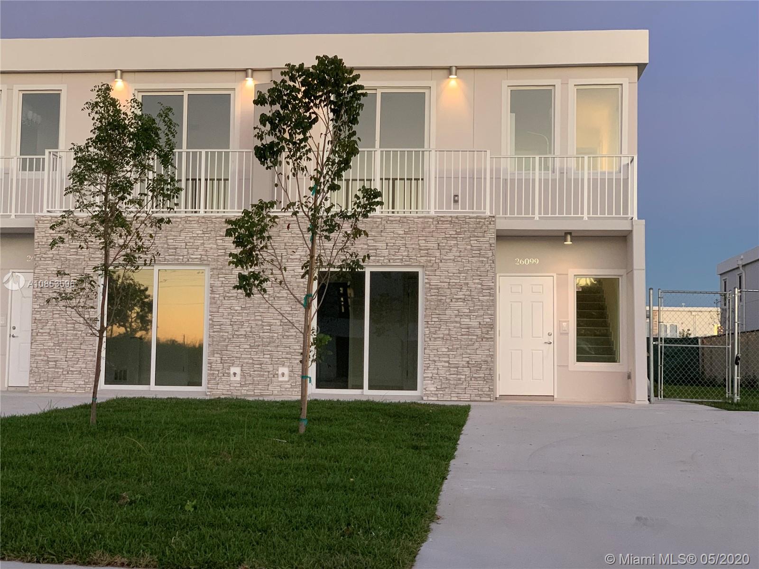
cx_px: 380
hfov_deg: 36.8
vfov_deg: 28.0
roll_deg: -0.8
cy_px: 284
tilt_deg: +4.4
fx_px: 1140
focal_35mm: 52
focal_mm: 6
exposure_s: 1/60
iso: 250
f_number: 2.4
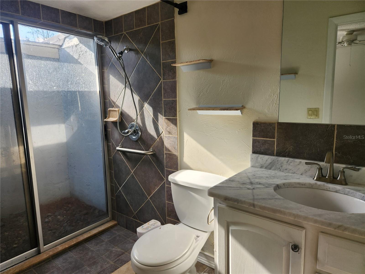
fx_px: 243
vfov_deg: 58.9
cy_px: 137
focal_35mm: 23
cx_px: 182
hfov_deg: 73.9
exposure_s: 1/180
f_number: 1.8
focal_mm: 5.4
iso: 64
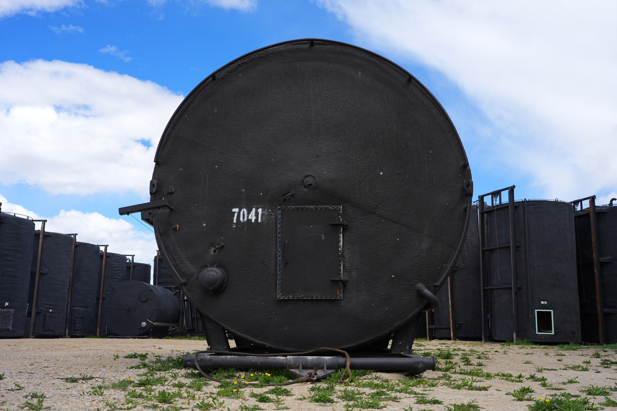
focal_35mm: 35
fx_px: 600
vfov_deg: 37.9
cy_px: 206
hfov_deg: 54.4
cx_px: 308
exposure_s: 1/250
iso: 100
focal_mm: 35
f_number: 7.1
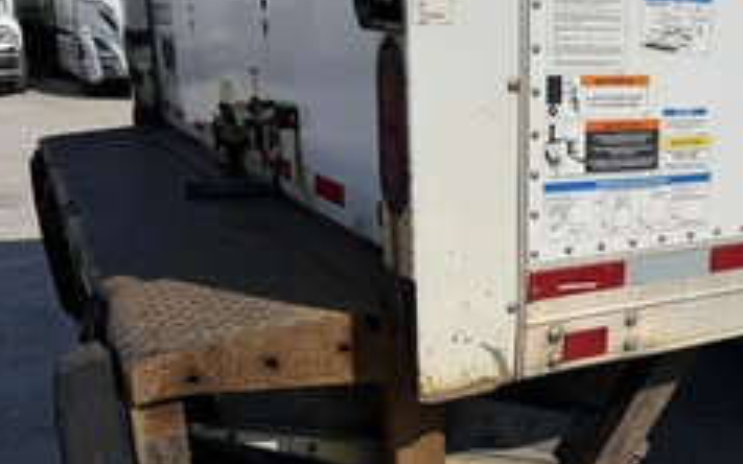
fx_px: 871
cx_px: 571
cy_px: 270
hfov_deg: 44.4
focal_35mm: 43
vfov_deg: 29.8
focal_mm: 6.76
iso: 80
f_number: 1.78
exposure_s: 1/11905
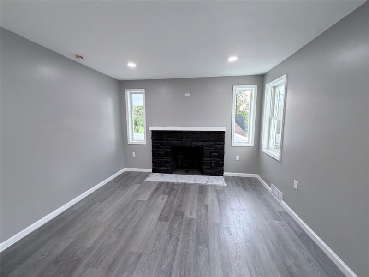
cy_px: 138
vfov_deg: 85.7
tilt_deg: -7.3
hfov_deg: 102.1
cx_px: 184
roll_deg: +1.0
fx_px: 149
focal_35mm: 14
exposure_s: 1/120
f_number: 2.2
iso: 200
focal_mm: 2.22
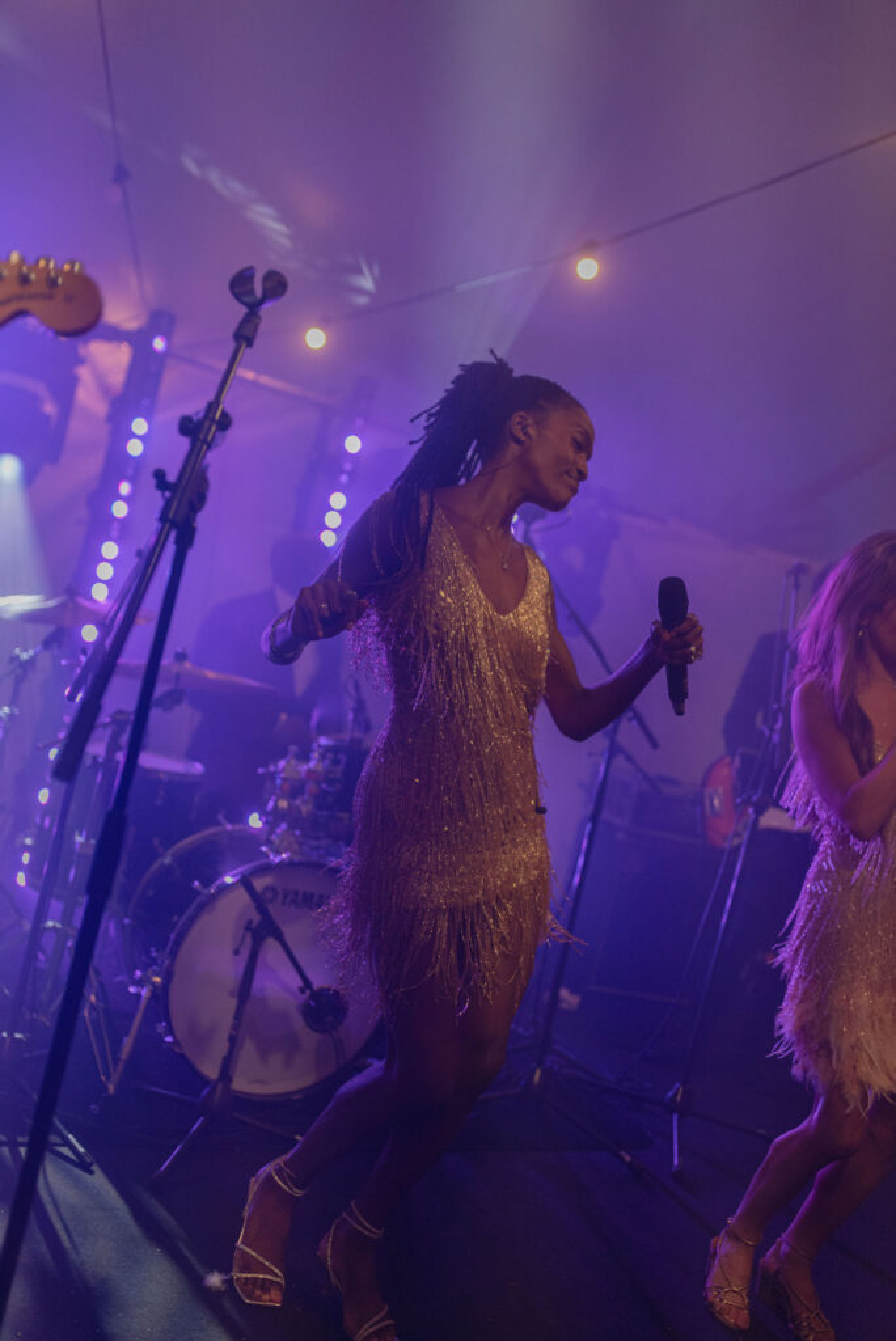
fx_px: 1305
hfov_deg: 37.9
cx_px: 448
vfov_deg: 54.4
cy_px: 670
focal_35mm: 35
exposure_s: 1/2500
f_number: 1.4
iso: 1250
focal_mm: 35
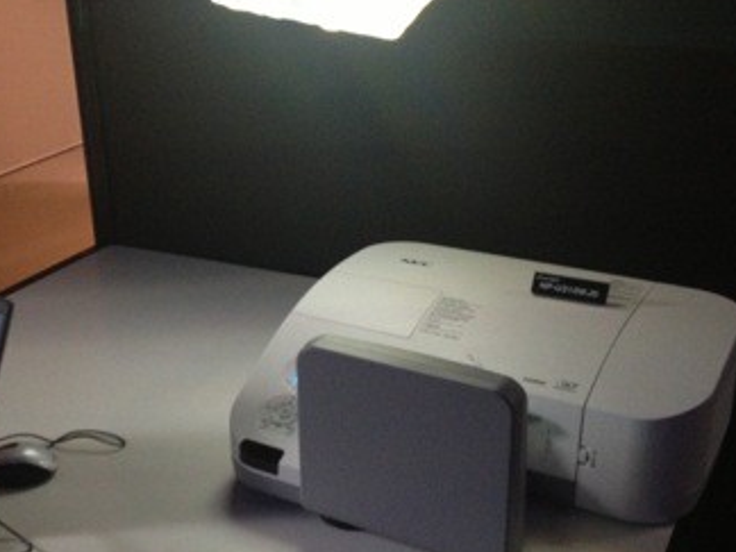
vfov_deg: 27.0
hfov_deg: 35.4
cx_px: 284
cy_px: 310
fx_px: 1148
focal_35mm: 54
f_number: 2.4
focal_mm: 4.28
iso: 320
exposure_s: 1/20
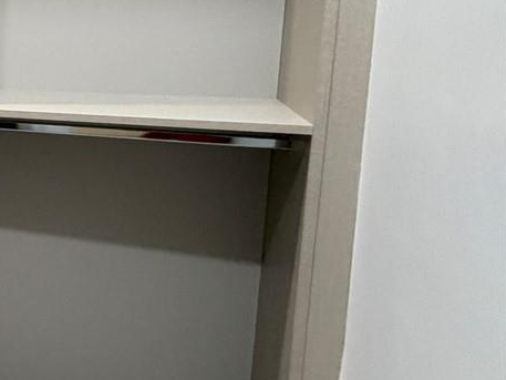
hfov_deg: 23.1
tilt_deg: -7.3
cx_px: -379
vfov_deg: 29.2
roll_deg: +2.2
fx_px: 716
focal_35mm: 49
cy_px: 92
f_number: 2.2
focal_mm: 2.22
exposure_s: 1/60
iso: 250
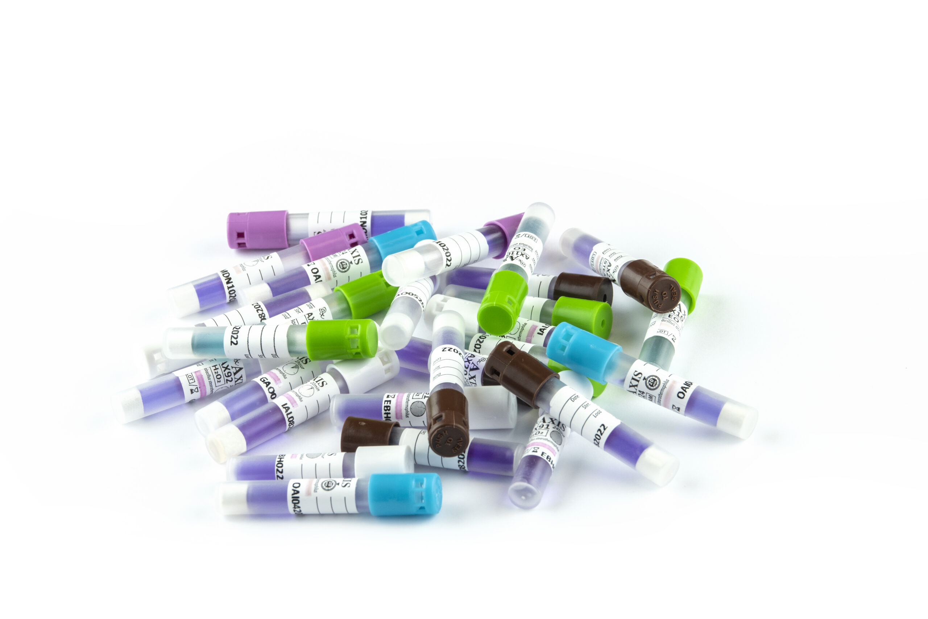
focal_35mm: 144
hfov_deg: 14.3
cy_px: 310
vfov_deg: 9.5
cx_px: 464
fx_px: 3712
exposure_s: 1/40
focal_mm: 52.82
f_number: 8
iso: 200
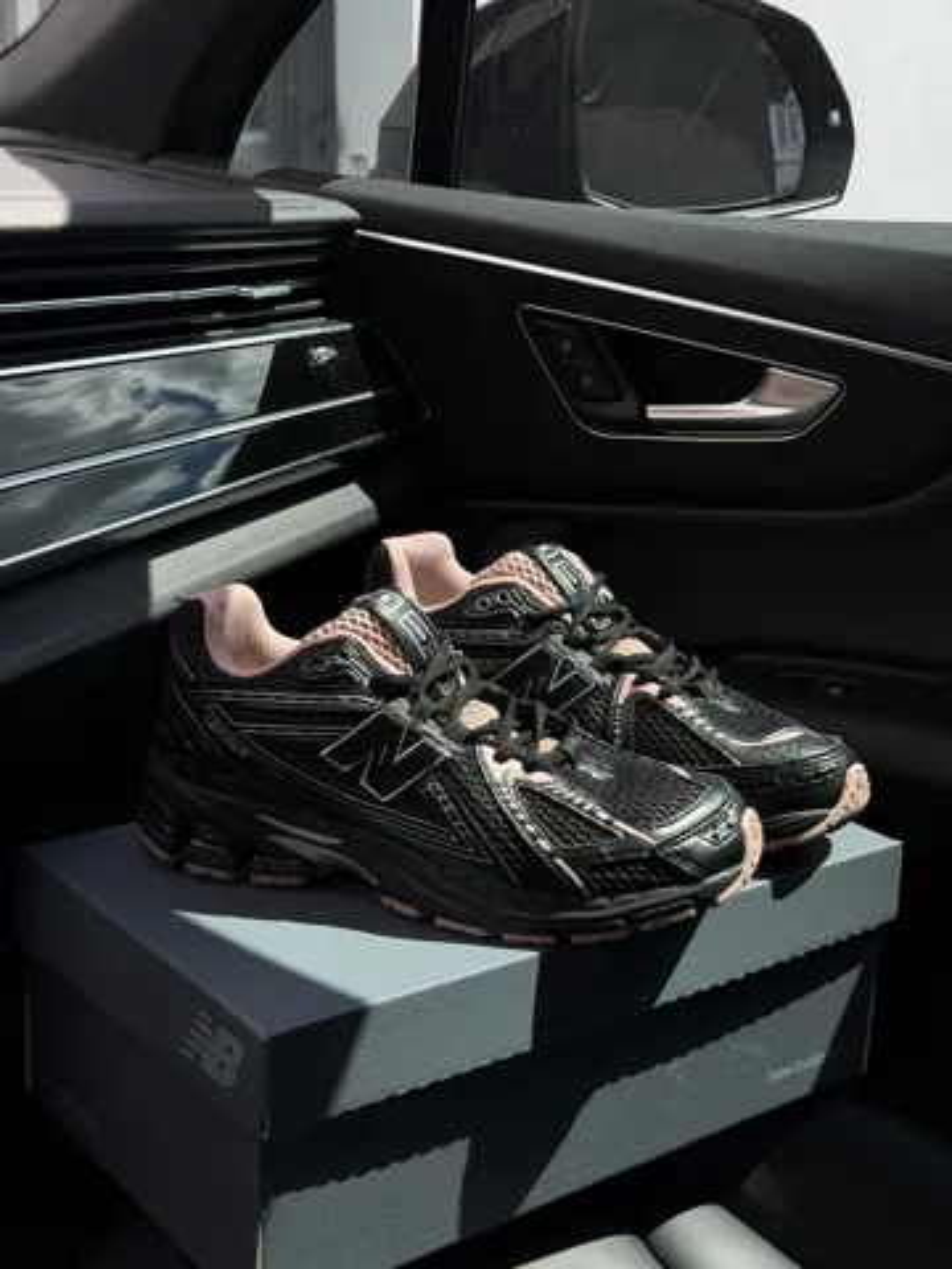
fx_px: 1760
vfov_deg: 39.7
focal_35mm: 48
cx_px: 476
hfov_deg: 30.3
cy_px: 634
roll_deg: -0.8
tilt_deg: -18.0
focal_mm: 6.76
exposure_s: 1/1429
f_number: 1.78
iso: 64
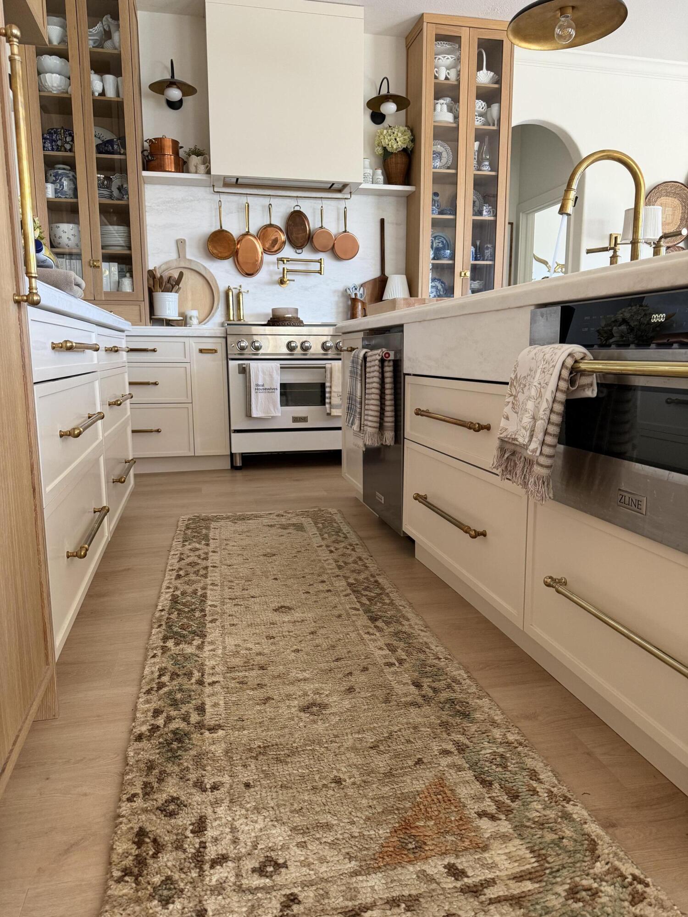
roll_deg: +0.5
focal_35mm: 24
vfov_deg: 71.6
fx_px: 636
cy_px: 458
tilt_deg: -9.8
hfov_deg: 56.8
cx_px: 344
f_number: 1.78
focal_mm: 6.76
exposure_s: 1/60
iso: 250
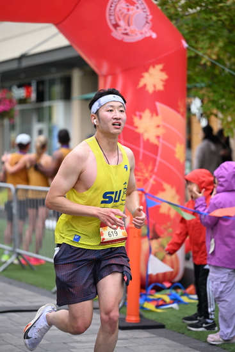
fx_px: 1076
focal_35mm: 110
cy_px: 176
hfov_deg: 12.5
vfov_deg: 18.6
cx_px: 118
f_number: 2.8
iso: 1000
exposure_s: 1/1600
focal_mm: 110
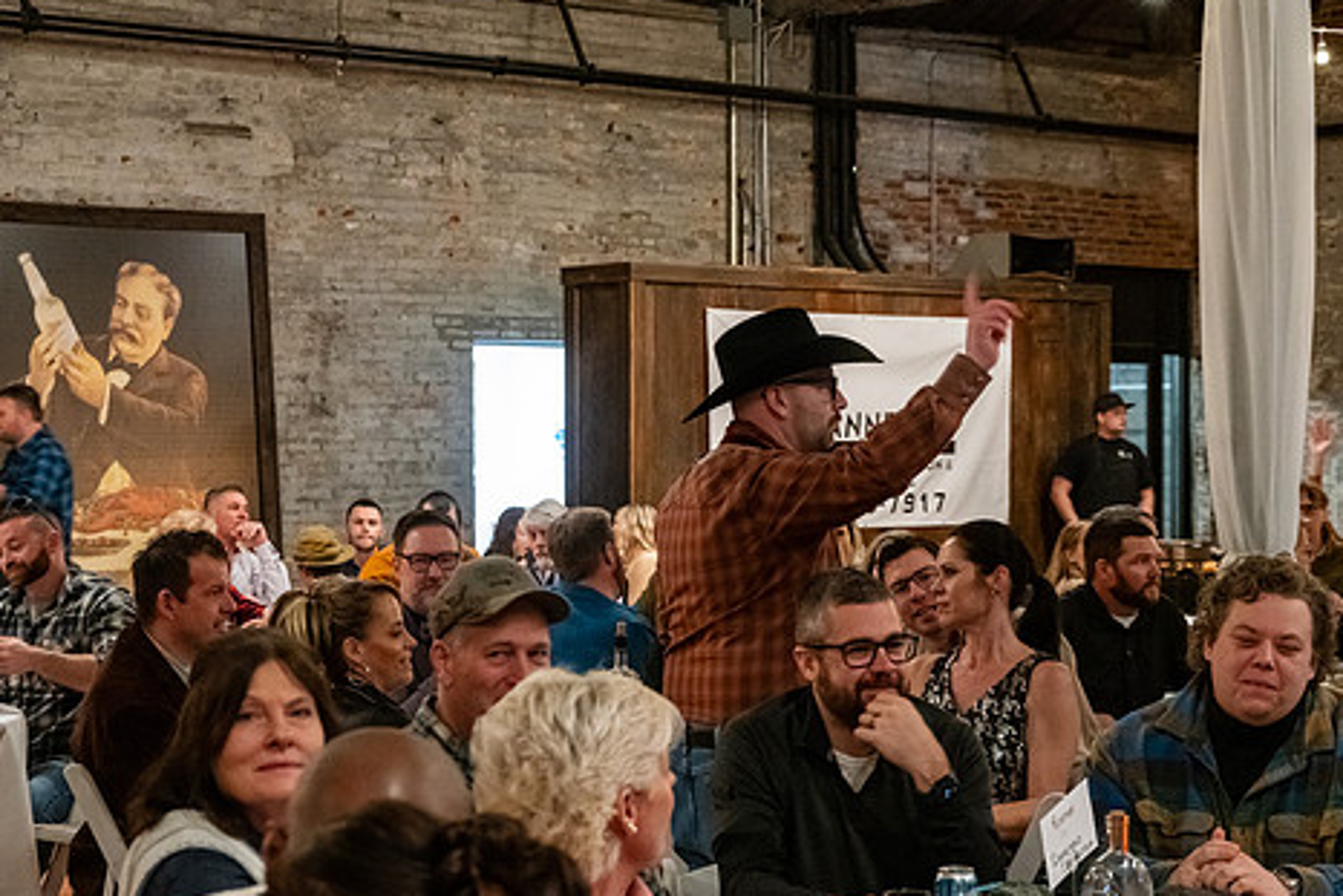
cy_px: 448
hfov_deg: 26.6
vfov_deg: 18.0
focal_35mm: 76
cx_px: 651
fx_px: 2836
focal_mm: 61
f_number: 6.3
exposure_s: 1/40
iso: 6400
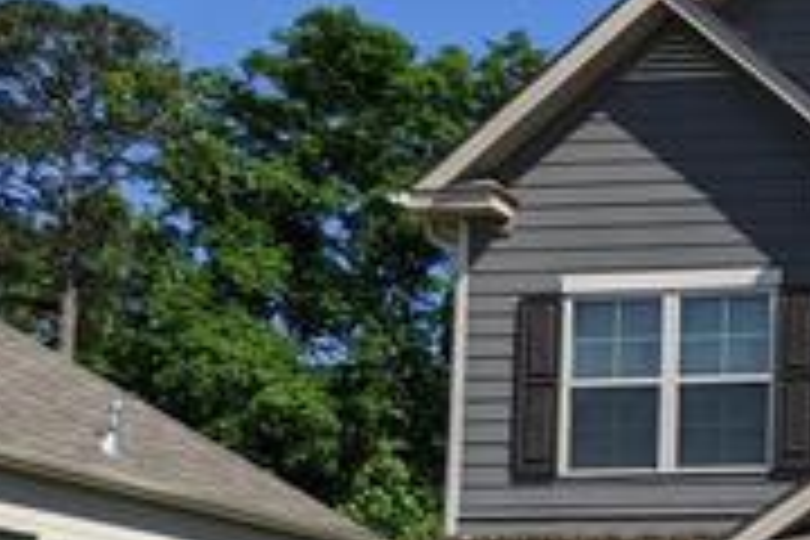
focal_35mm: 74
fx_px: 1665
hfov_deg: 21.3
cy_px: 662
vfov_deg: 17.5
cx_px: 1332
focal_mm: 2.22
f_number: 2.2
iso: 36
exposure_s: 1/1159
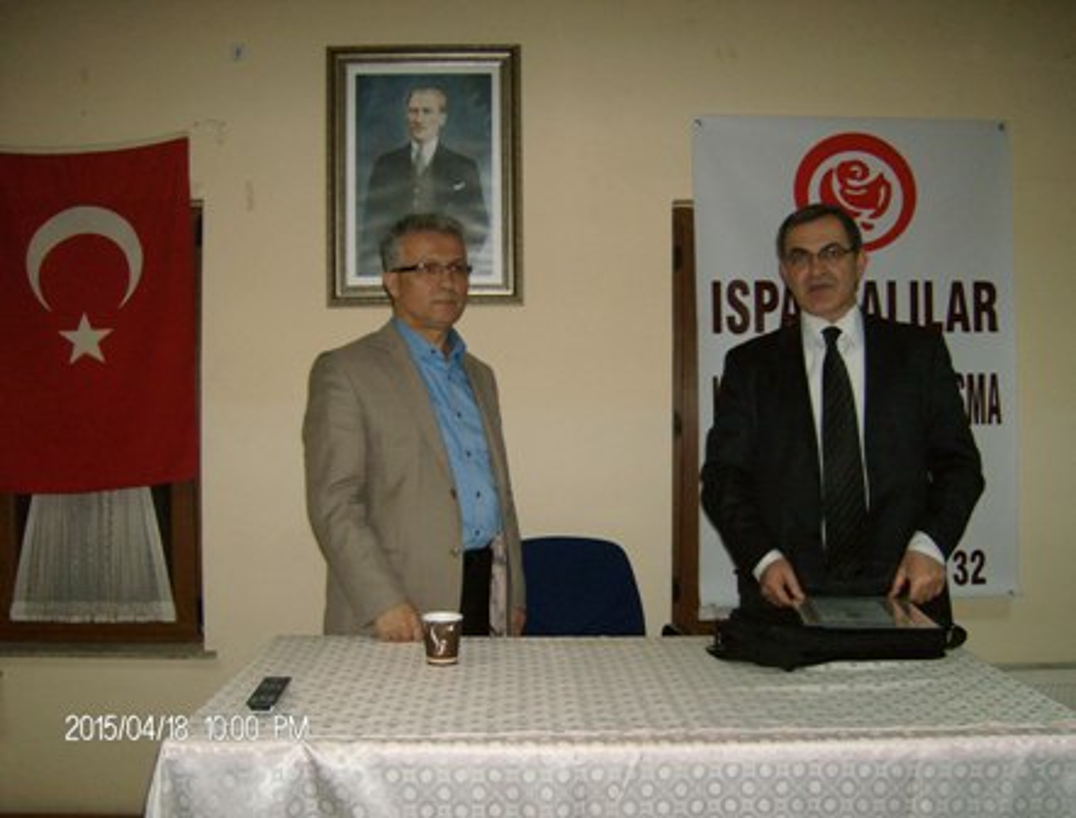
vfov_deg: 40.0
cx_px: 538
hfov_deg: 51.1
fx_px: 1125
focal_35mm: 36
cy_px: 409
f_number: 2.8
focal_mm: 6
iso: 200
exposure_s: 1/60
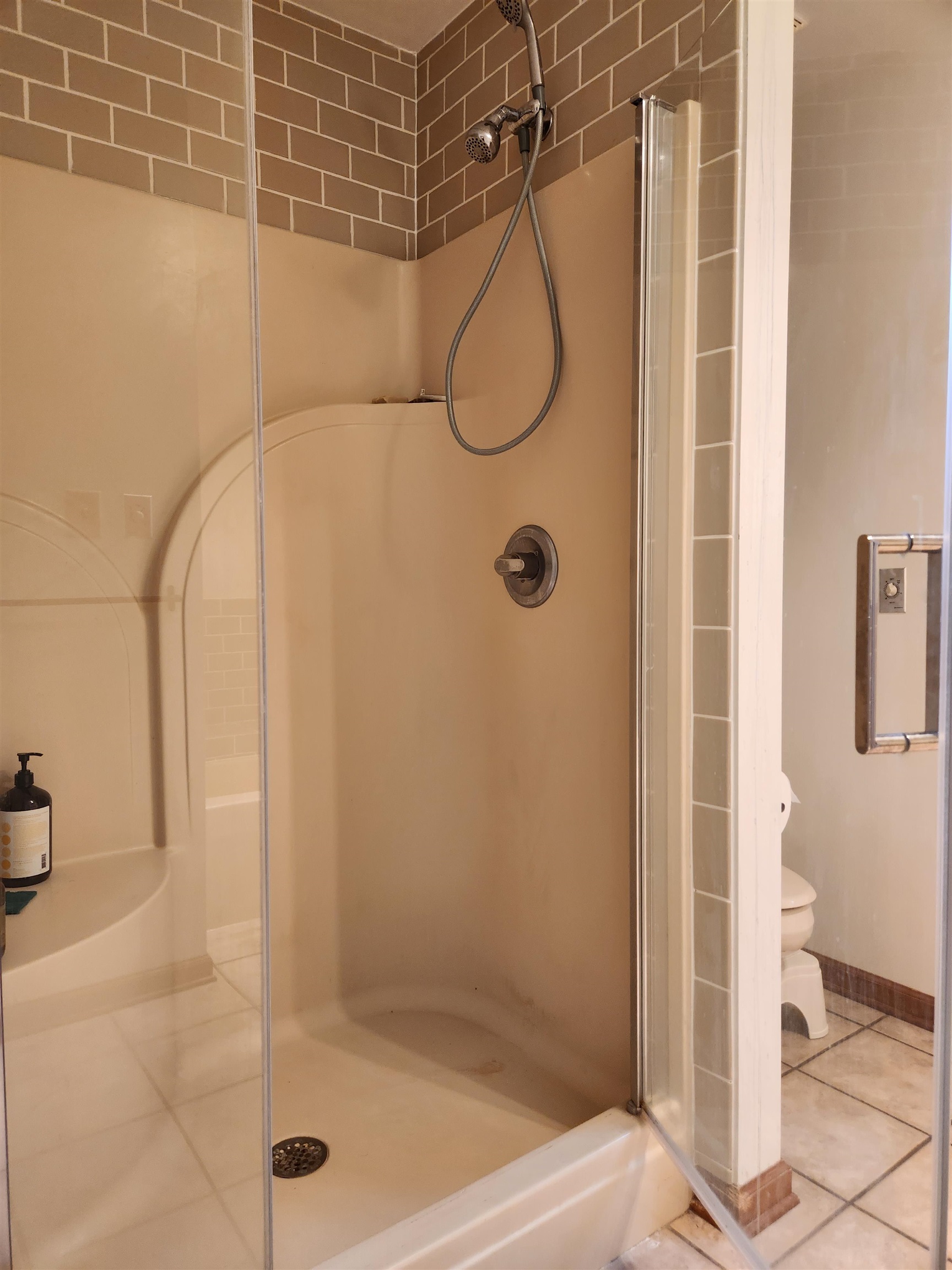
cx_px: 476
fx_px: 843
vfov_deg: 73.9
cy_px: 635
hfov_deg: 58.9
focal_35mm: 23
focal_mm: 5.4
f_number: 1.8
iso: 160
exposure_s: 1/120
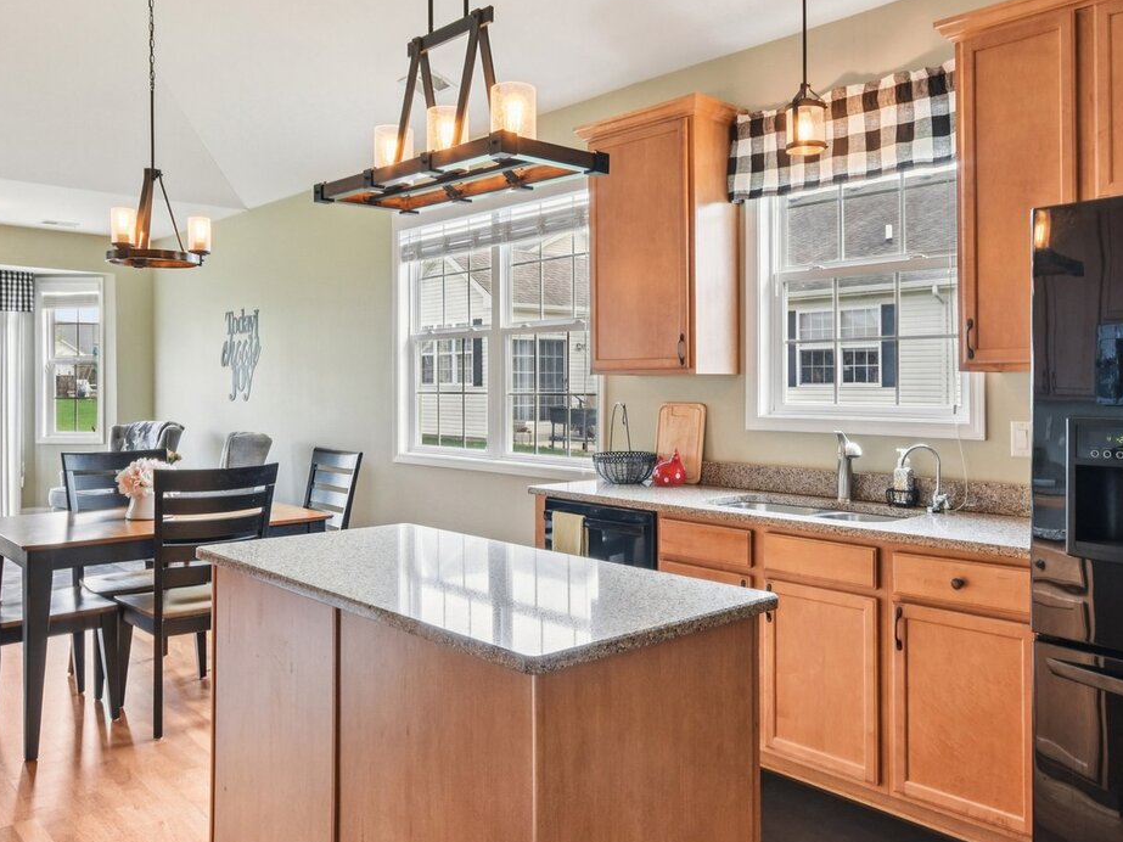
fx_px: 903
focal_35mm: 28
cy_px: 408
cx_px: 544
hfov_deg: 63.7
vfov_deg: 50.0
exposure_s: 1/30
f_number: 8
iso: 500
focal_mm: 11
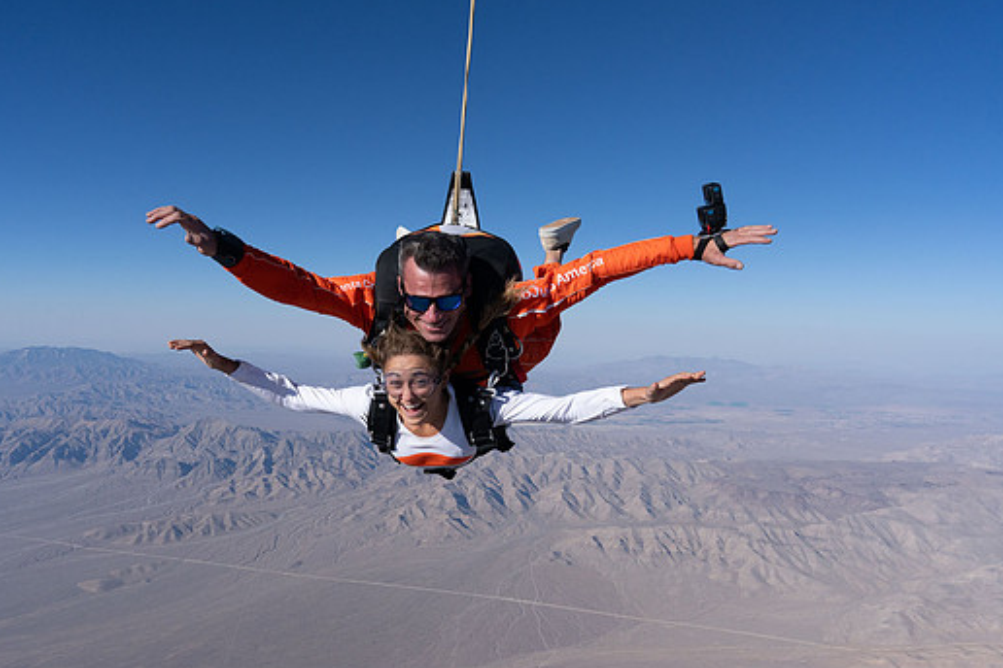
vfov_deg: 47.9
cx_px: 445
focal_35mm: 27
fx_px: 752
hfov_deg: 67.2
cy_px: 352
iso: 800
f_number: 13
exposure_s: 1/2000
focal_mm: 24
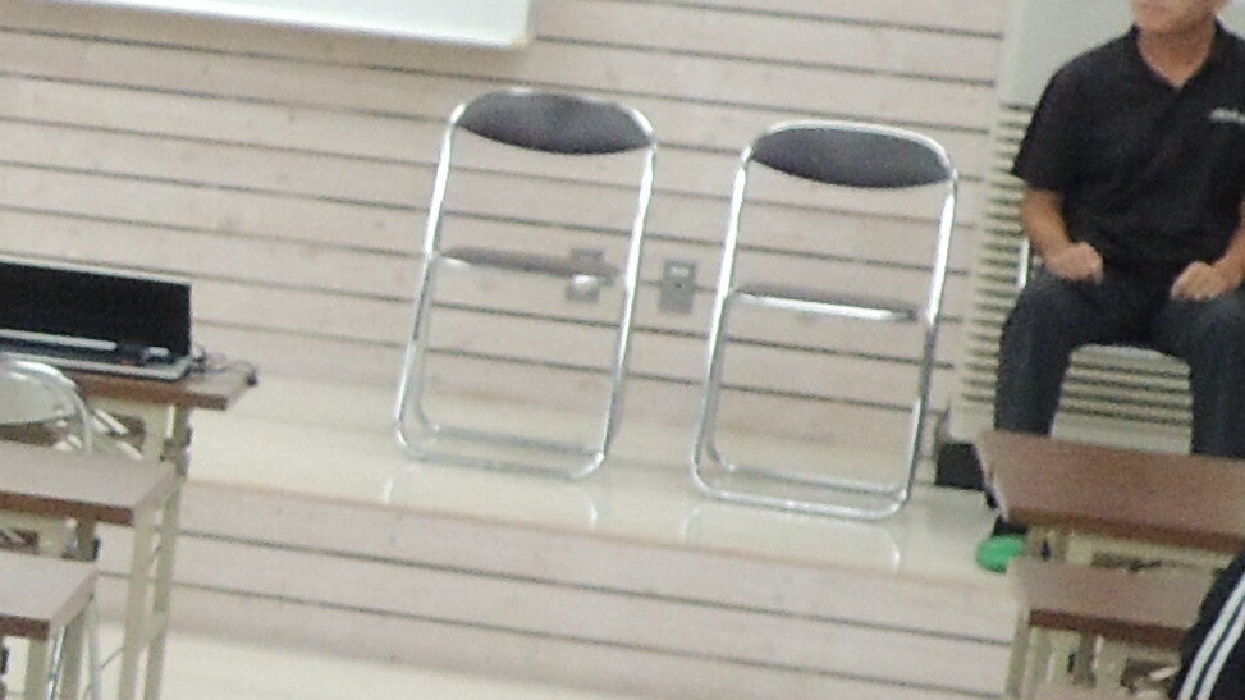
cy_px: 453
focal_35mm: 160
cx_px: -1175
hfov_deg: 12.1
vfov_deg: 7.6
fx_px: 5281
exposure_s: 1/125
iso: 400
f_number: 2.1
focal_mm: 5.5
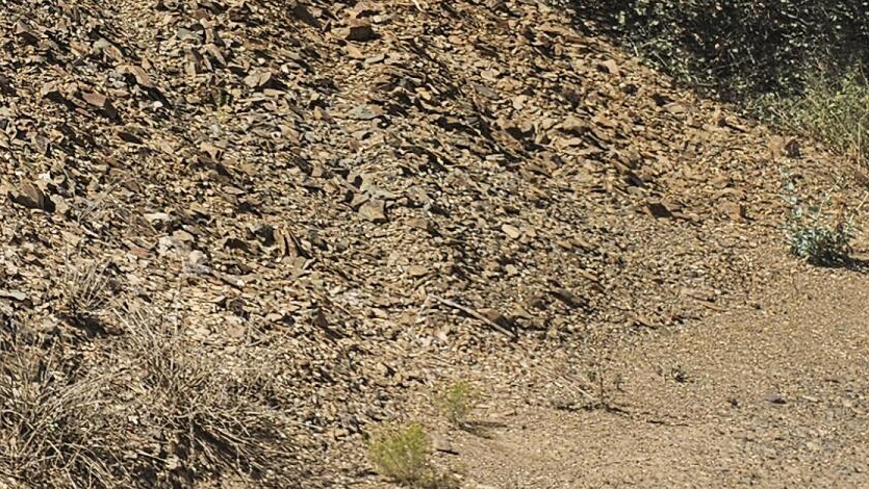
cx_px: -656
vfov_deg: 11.7
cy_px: -552
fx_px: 2074
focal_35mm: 90
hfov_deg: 18.8
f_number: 1.8
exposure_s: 1/2151
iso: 25
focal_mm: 5.4
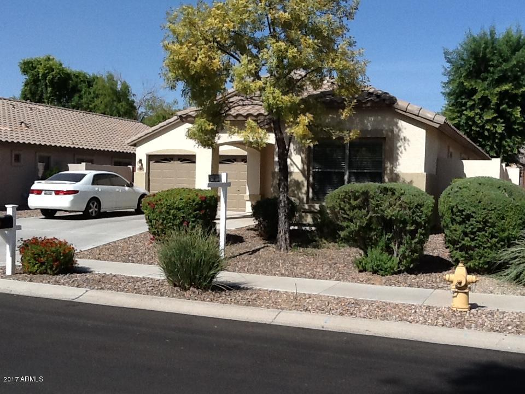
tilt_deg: -3.3
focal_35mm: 44
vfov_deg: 32.9
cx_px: 262
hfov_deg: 42.9
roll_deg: +0.3
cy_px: 197
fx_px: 667
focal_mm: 2.03
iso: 40
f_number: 2.4
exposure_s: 1/1912
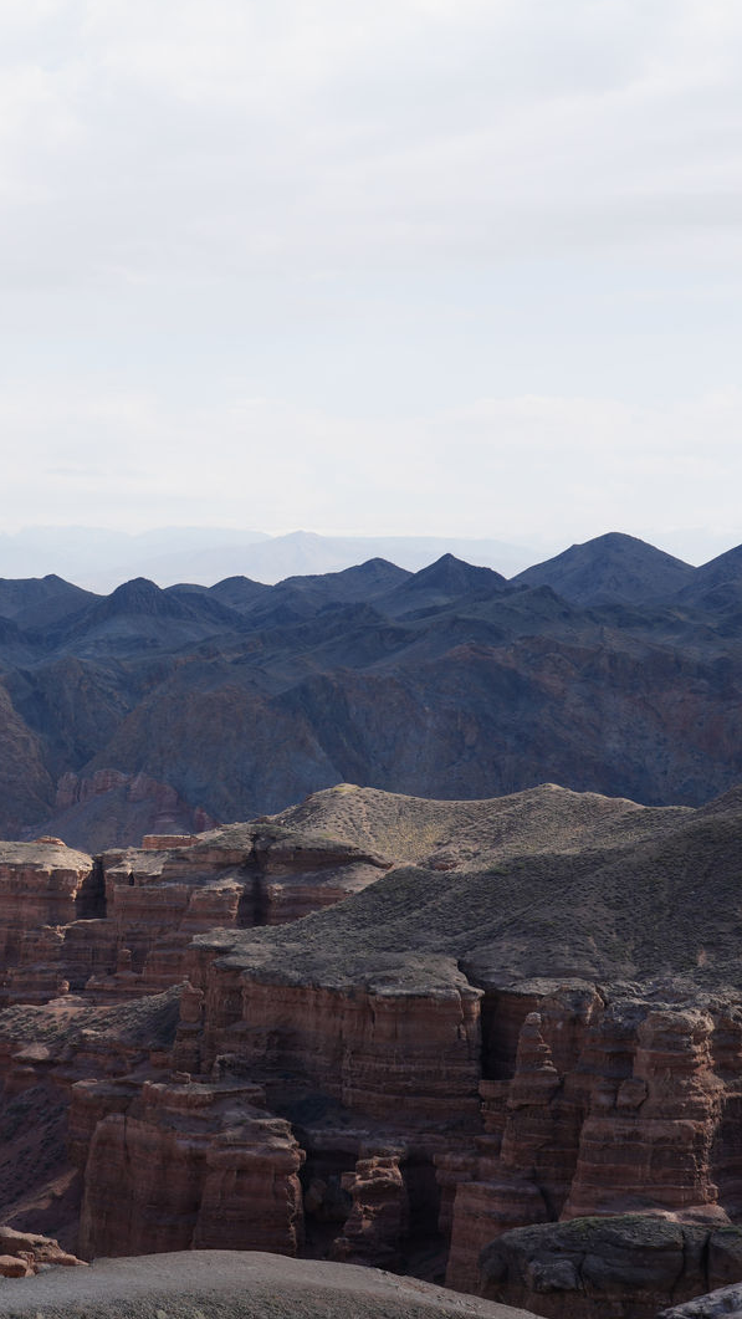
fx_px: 2763
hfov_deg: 15.0
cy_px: 660
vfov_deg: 26.8
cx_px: -32
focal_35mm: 79
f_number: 9
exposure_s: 1/125
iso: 100
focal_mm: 50
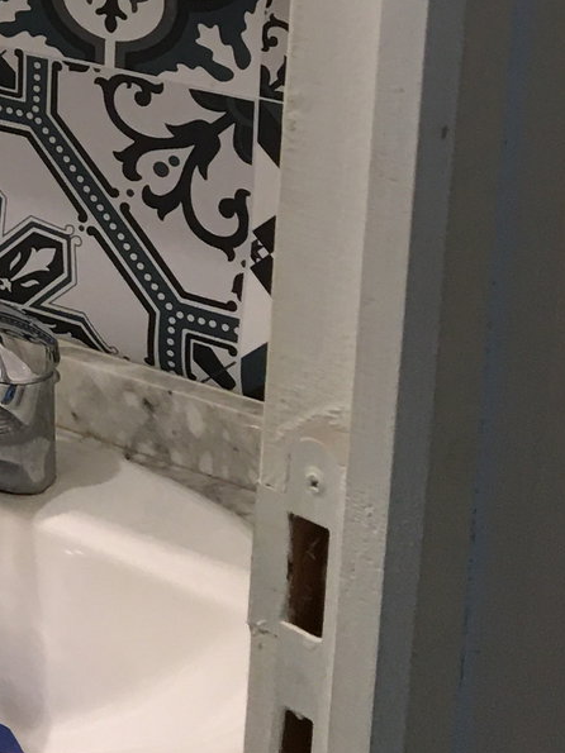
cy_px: -111
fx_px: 2264
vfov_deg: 18.1
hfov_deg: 13.0
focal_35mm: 104
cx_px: -436
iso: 40
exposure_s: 1/17
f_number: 2.2
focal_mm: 4.15
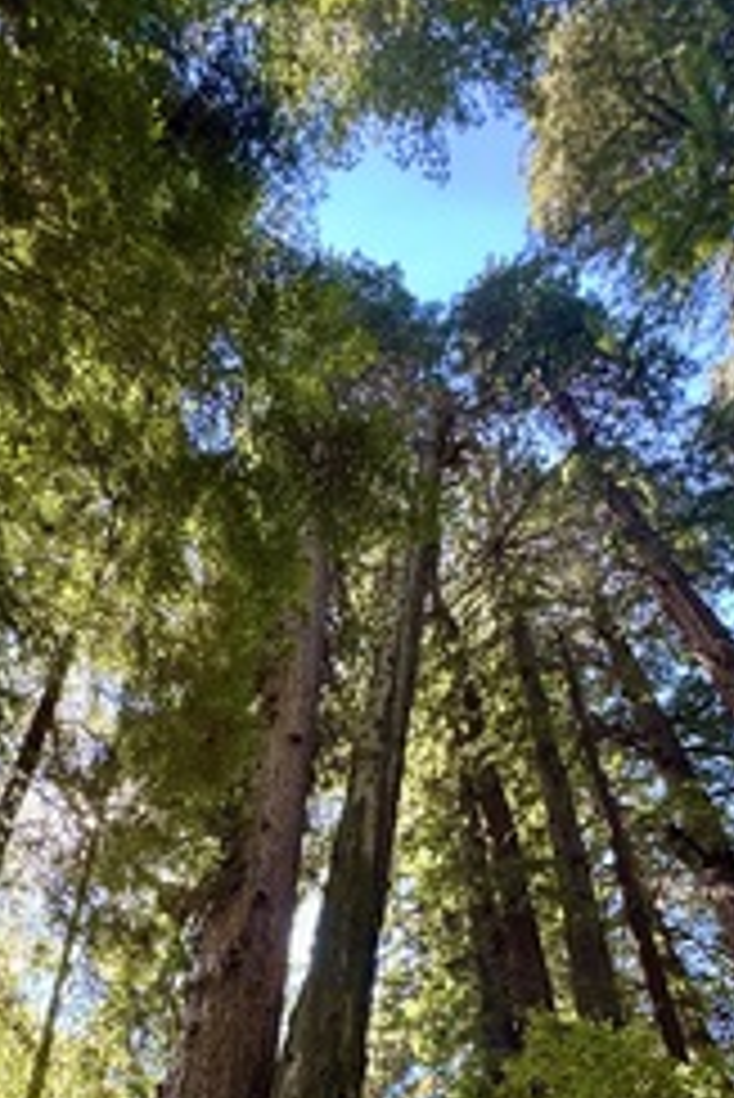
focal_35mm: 31
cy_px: 886
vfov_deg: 55.7
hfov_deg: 42.3
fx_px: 947
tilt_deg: +46.6
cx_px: 338
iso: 64
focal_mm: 2.22
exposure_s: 1/99
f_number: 2.2
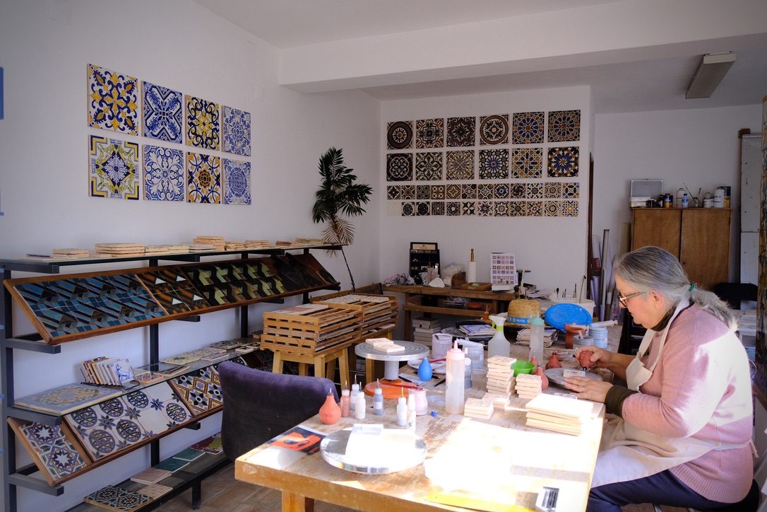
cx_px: 384
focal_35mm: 27
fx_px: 575
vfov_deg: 47.9
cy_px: 256
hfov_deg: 67.4
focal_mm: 18
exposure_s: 1/150
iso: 500
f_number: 2.8
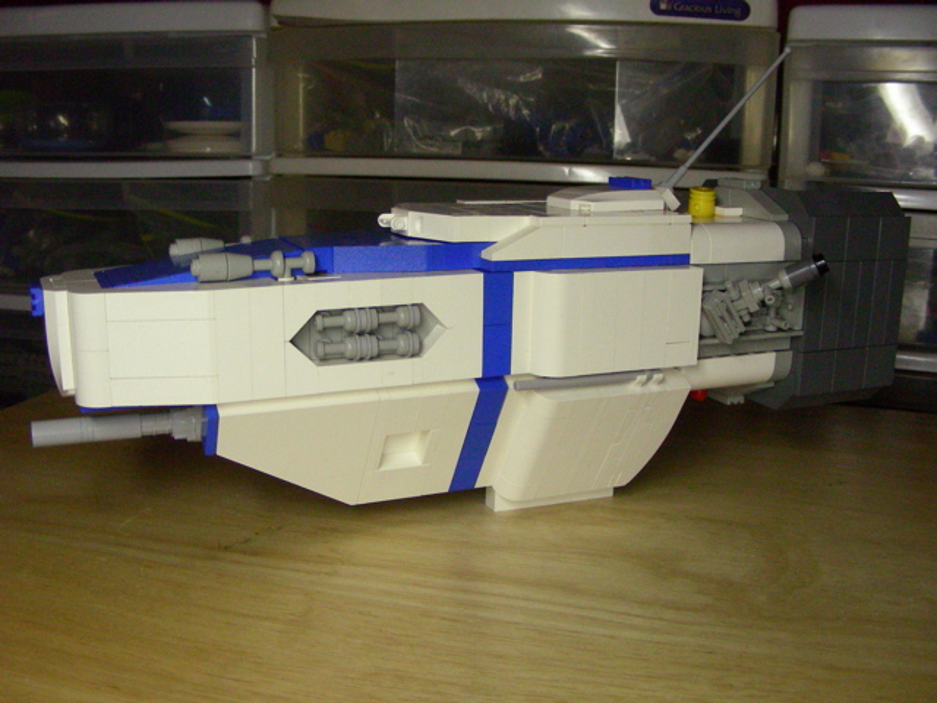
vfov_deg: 37.7
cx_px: 468
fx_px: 1029
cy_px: 352
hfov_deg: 49.0
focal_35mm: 38
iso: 400
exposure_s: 1/84.8
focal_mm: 6.3
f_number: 3.5
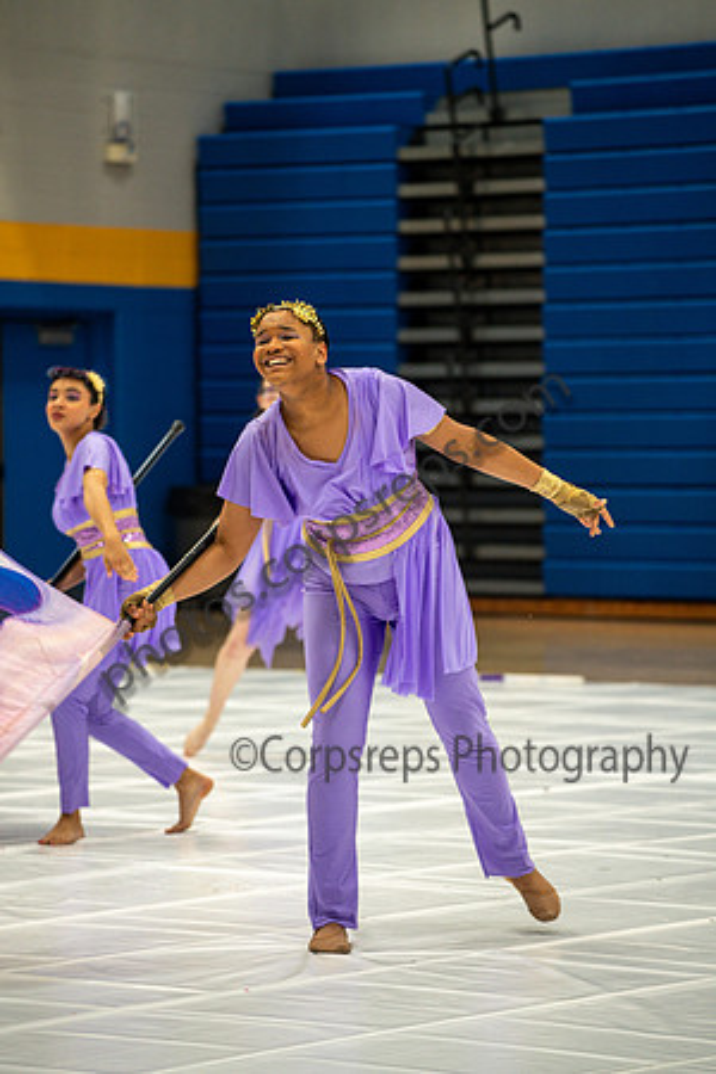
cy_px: 537
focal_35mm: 155
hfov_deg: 8.9
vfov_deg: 13.2
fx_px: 4624
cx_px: 358
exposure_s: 1/500
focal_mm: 155
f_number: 4
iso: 2000
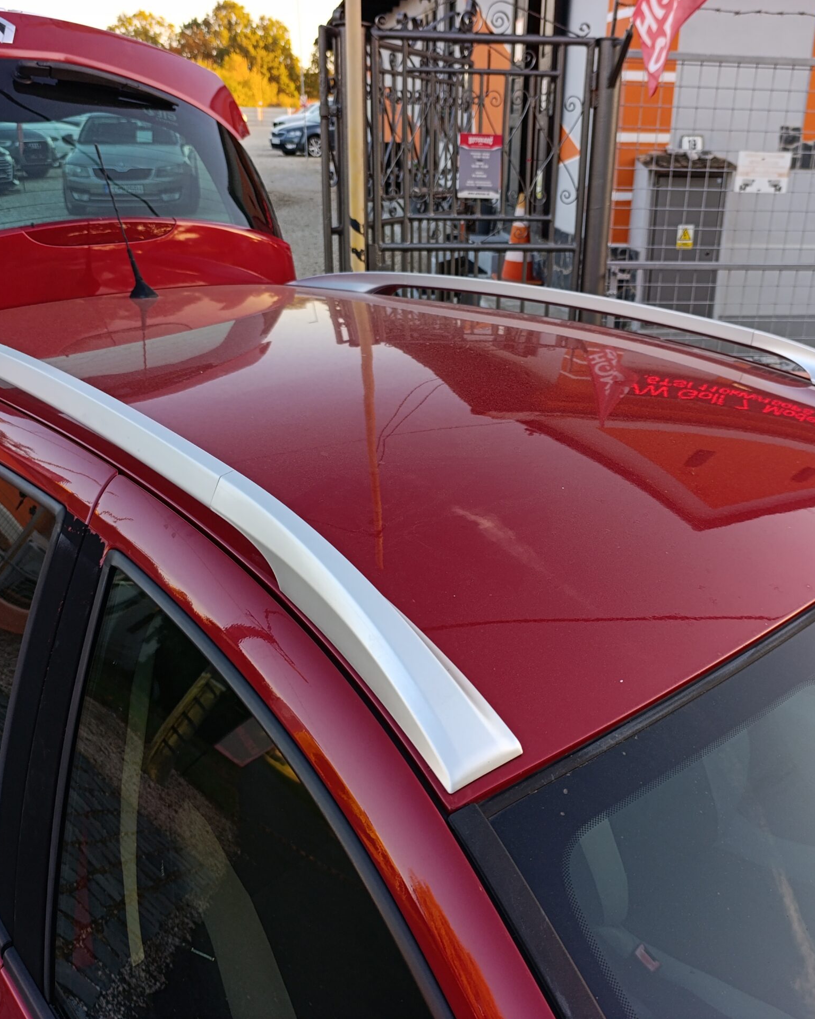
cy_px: 508
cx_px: 470
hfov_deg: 48.3
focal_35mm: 30
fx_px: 905
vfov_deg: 58.8
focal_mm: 6.14
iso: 100
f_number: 1.6
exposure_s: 1/100
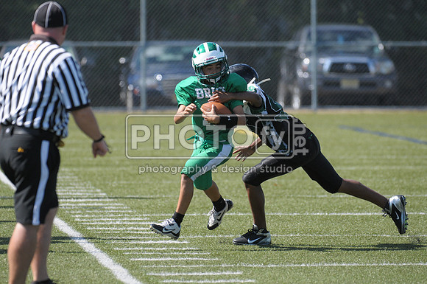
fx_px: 4975
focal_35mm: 420
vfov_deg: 3.3
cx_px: 214
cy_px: 142
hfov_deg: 4.9
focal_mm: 280
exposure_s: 1/3200
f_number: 4
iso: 640
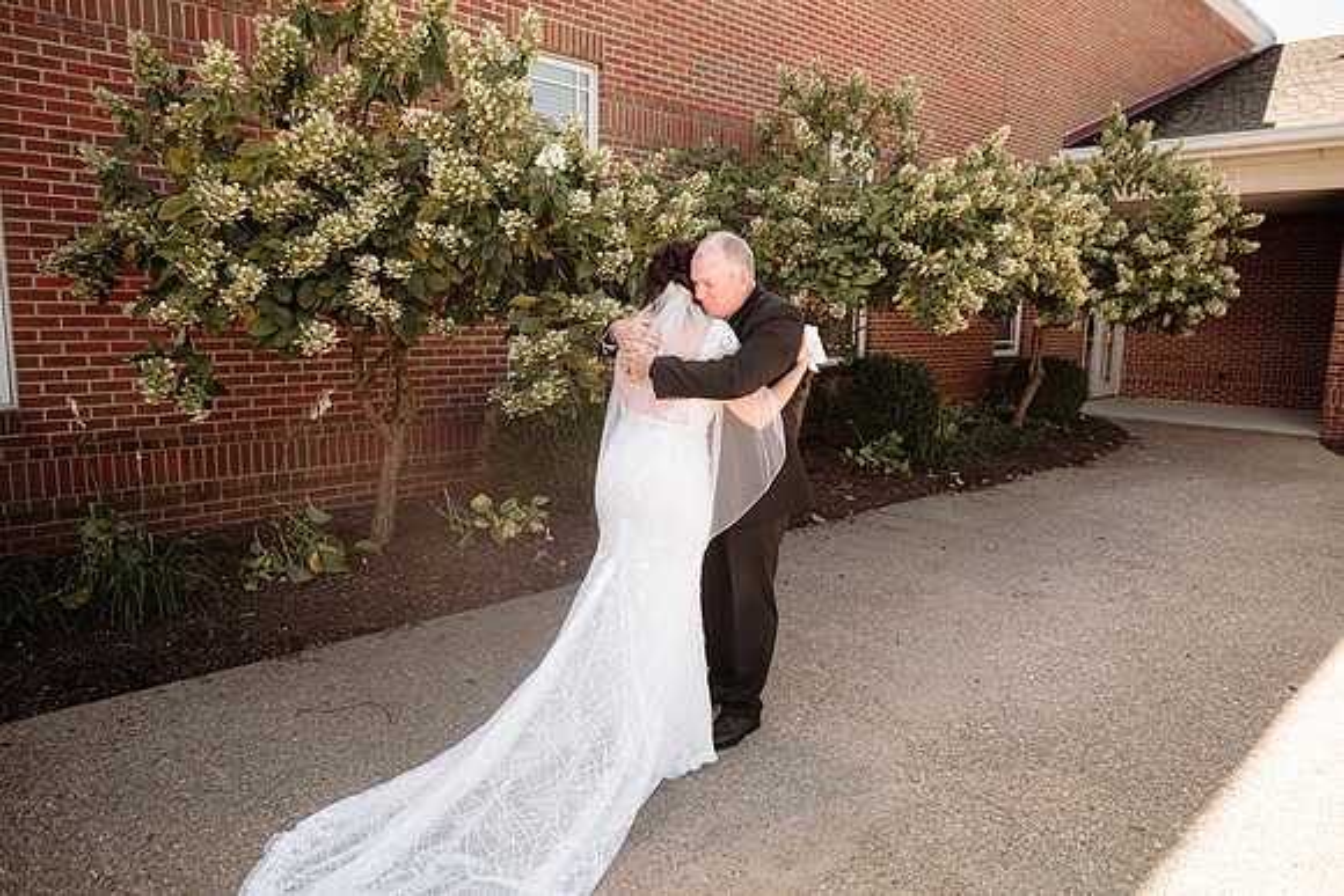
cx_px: 672
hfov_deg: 73.7
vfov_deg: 53.2
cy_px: 448
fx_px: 896
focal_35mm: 24
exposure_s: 1/400
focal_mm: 24
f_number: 2.8
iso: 160
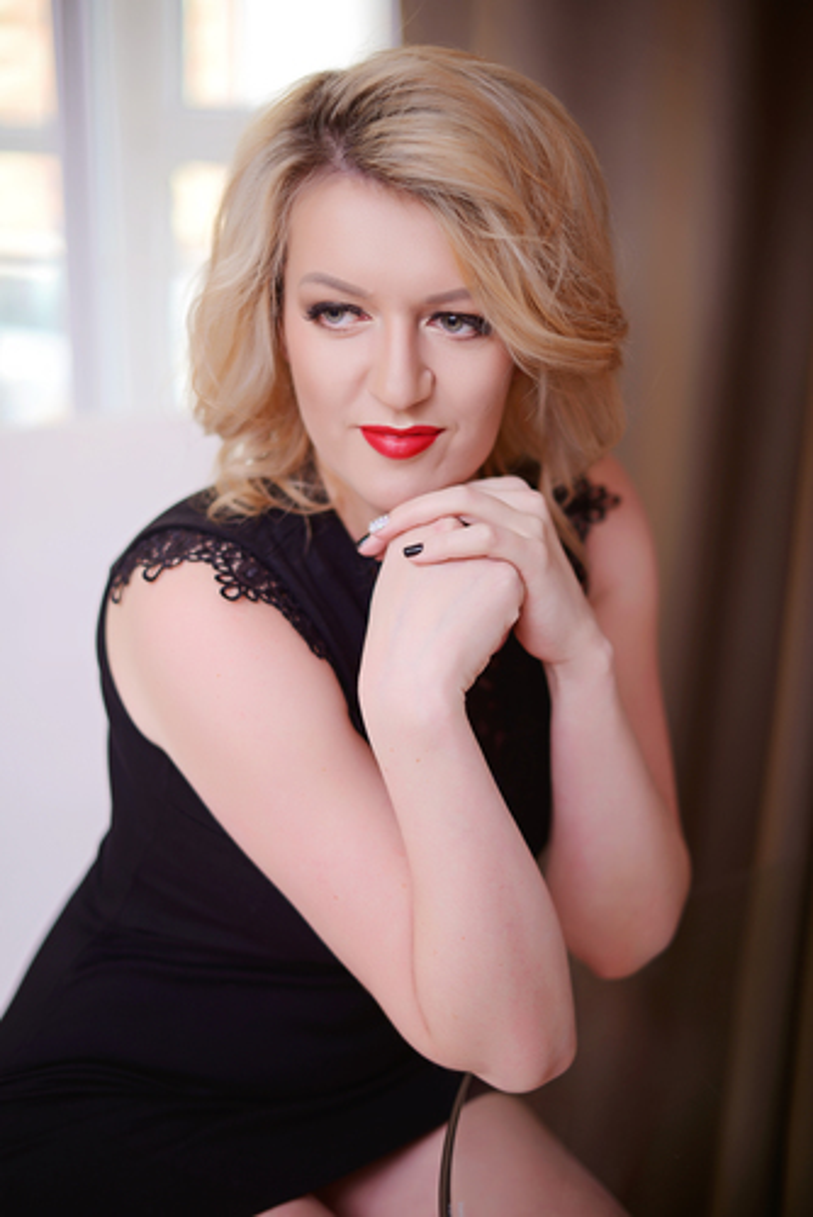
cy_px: 608
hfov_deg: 27.0
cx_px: 406
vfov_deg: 39.6
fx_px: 1691
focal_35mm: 50
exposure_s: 1/160
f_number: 1.8
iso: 64
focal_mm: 50
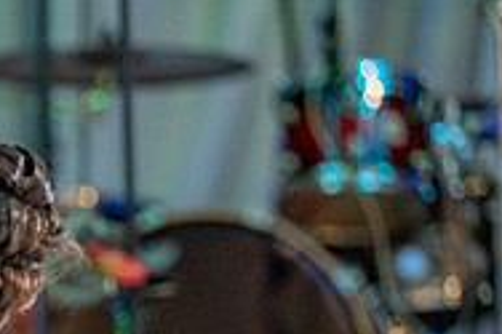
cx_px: -171
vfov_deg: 2.7
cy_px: 469
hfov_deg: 4.0
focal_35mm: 515
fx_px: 7175
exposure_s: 1/200
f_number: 3.2
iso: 1600
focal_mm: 160
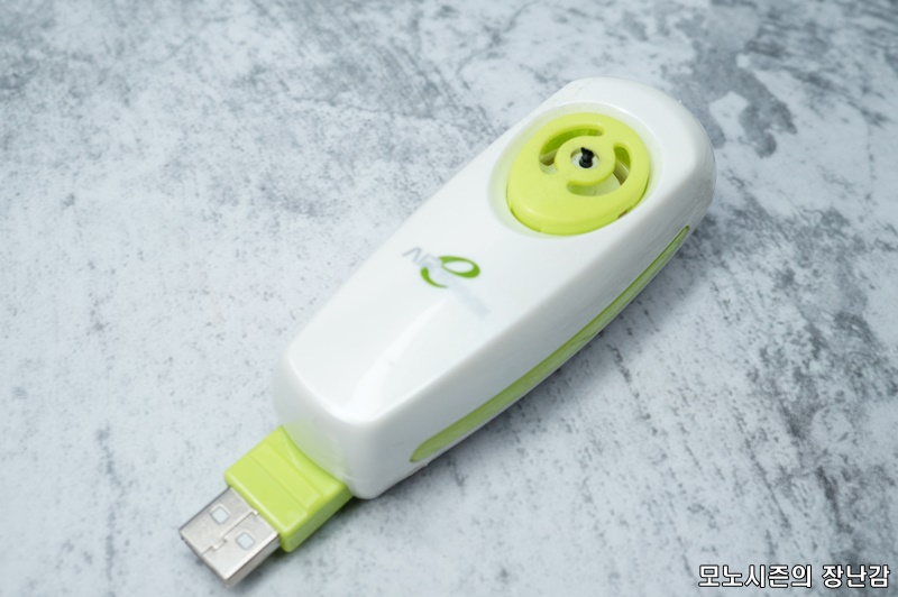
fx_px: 1122
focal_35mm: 45
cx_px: 449
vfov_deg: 29.8
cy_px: 298
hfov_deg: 43.6
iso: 400
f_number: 7.1
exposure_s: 1/250
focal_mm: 30
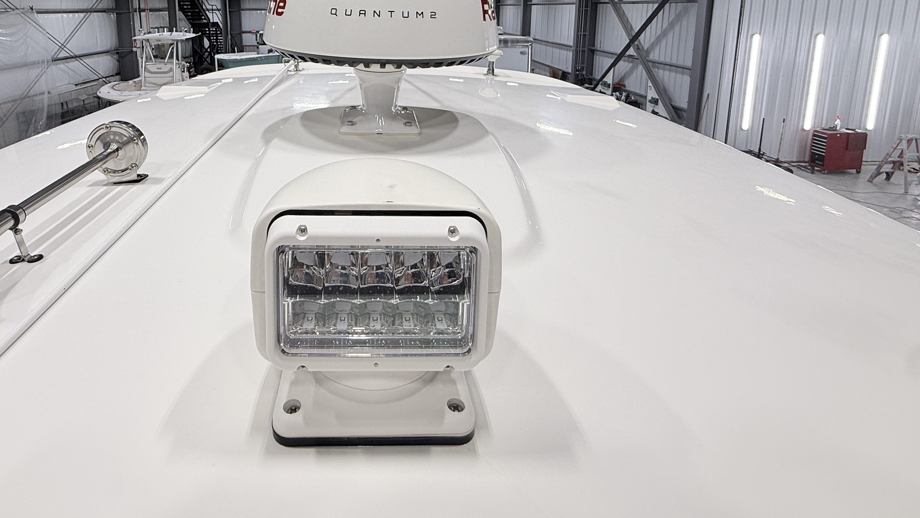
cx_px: 379
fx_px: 488
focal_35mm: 20
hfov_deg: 85.8
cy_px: 86
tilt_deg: -8.6
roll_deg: +0.0
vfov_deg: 51.5
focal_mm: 2.22
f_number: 2.2
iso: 64
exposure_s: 1/120
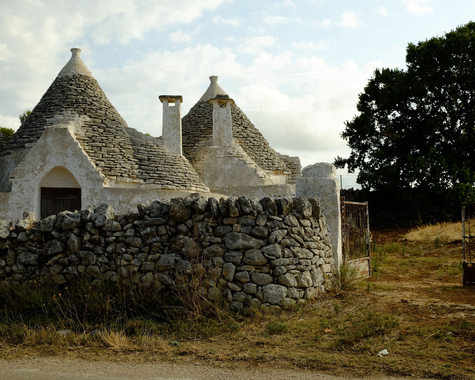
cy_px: 190
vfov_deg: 36.5
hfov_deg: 44.8
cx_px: 246
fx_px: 576
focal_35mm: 41
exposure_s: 1/500
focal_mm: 24.3
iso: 200
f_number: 6.4
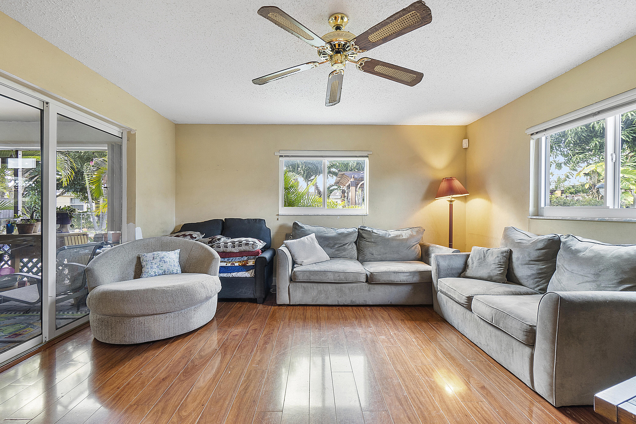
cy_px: 212
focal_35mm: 15
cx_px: 318
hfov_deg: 100.4
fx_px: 265
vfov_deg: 77.3
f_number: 10
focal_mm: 10
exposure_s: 1/2
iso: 250
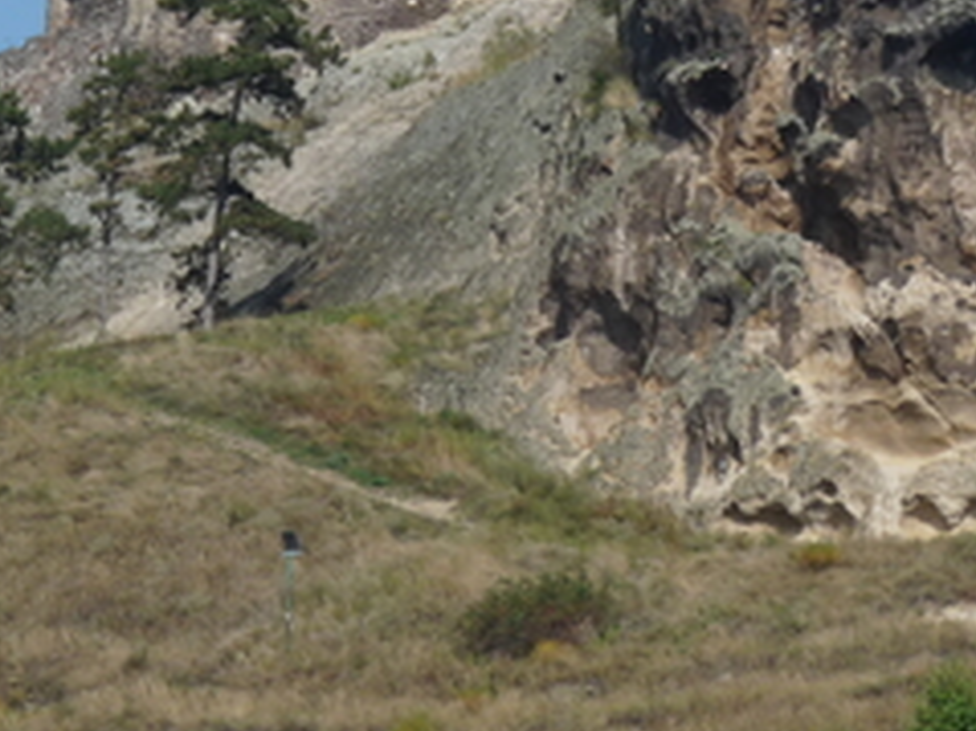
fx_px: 16909
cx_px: 286
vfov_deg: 2.5
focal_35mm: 600
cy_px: -180
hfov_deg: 3.3
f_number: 6.3
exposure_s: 1/500
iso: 100
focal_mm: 39.9
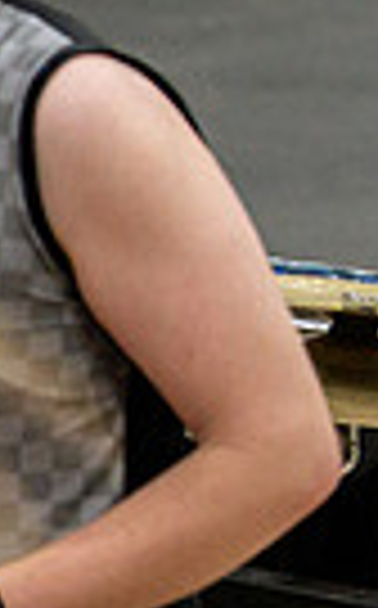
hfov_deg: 1.2
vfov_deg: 1.9
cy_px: -3
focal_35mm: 1134
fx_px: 18751
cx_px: 1111
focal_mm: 200
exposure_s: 1/500
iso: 4000
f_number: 4
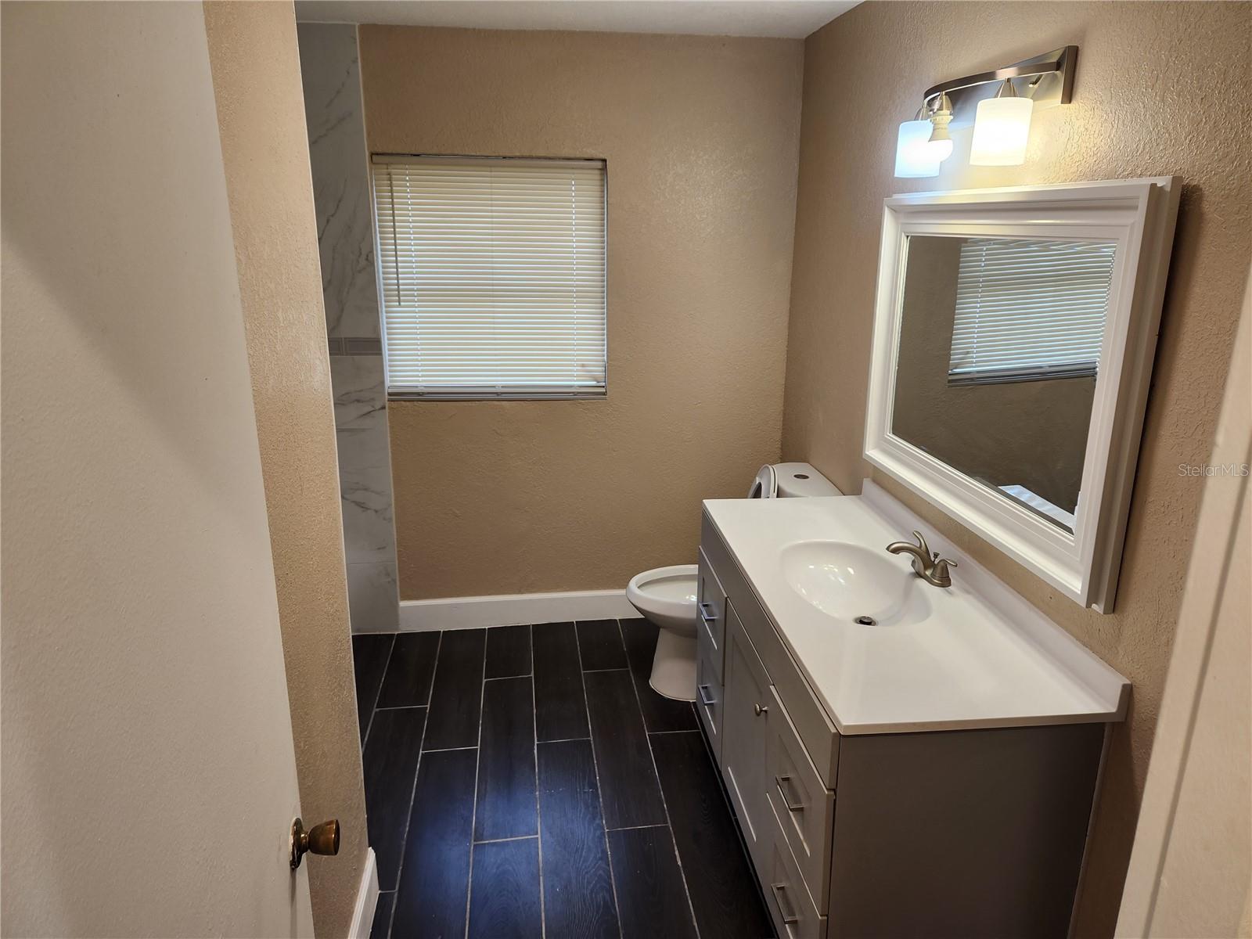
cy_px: 470
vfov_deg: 58.9
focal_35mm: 23
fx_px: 832
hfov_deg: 73.9
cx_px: 626
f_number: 1.8
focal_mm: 5.4
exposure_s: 1/120
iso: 80
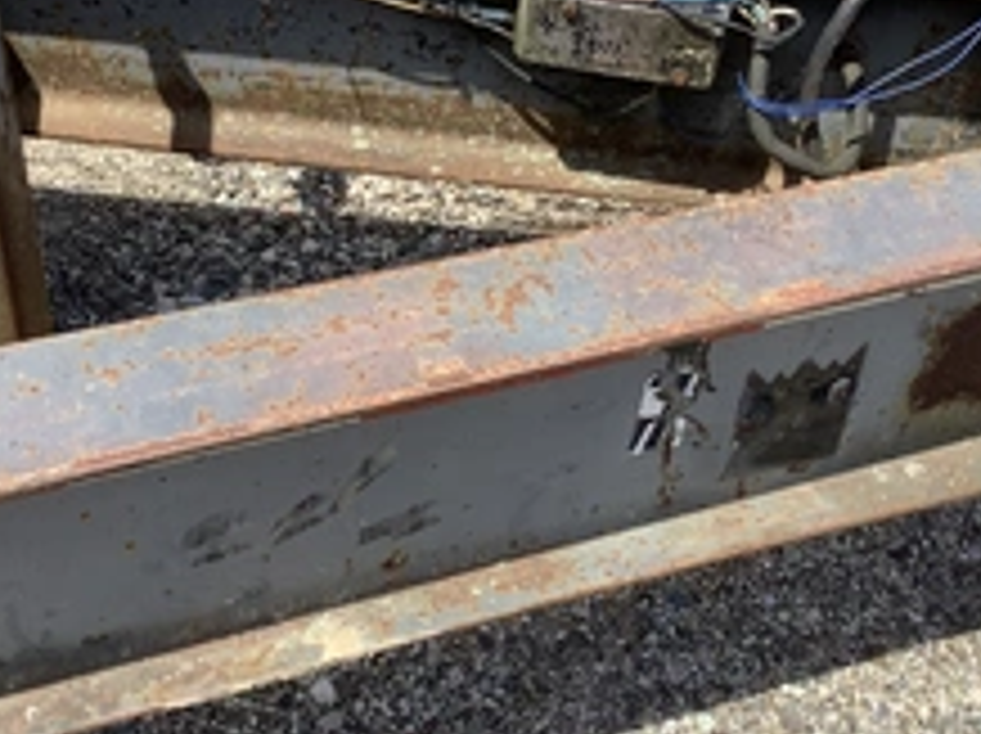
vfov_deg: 25.4
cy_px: 225
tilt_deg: -47.2
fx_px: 1614
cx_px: 513
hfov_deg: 33.8
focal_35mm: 57
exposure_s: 1/1217
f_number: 2.4
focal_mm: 3.3
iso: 25
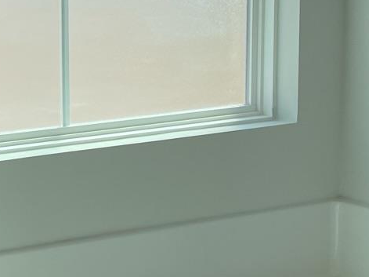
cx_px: -62
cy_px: 184
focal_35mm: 113
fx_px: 1204
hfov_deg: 16.7
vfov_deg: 13.1
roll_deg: +2.5
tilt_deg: -9.9
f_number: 1.6
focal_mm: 4.2
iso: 32
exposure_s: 1/824
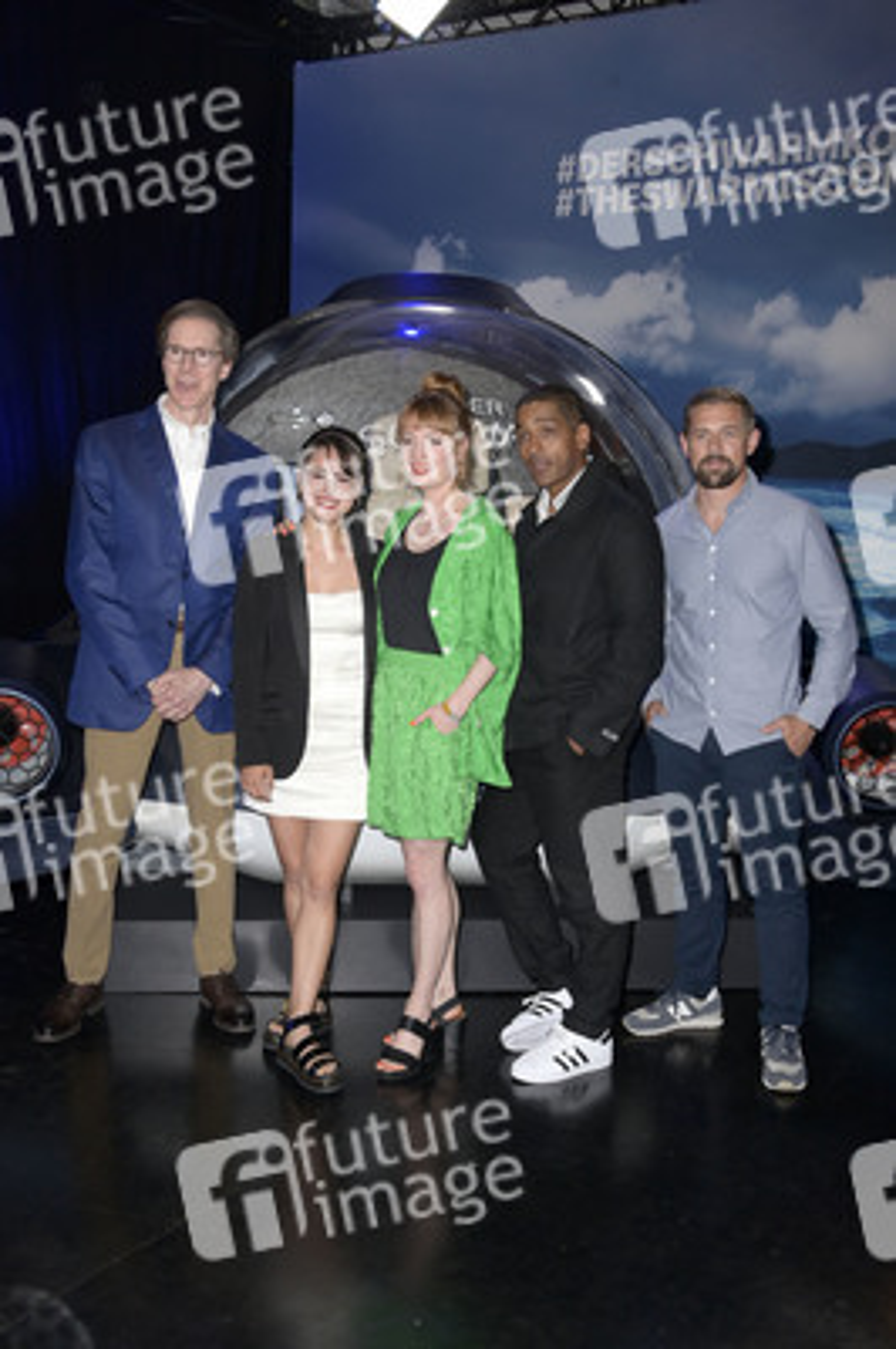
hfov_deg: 38.8
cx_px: 448
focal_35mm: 34
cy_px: 674
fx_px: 1271
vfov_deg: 55.8
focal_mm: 34
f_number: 5.6
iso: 1000
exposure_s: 1/200
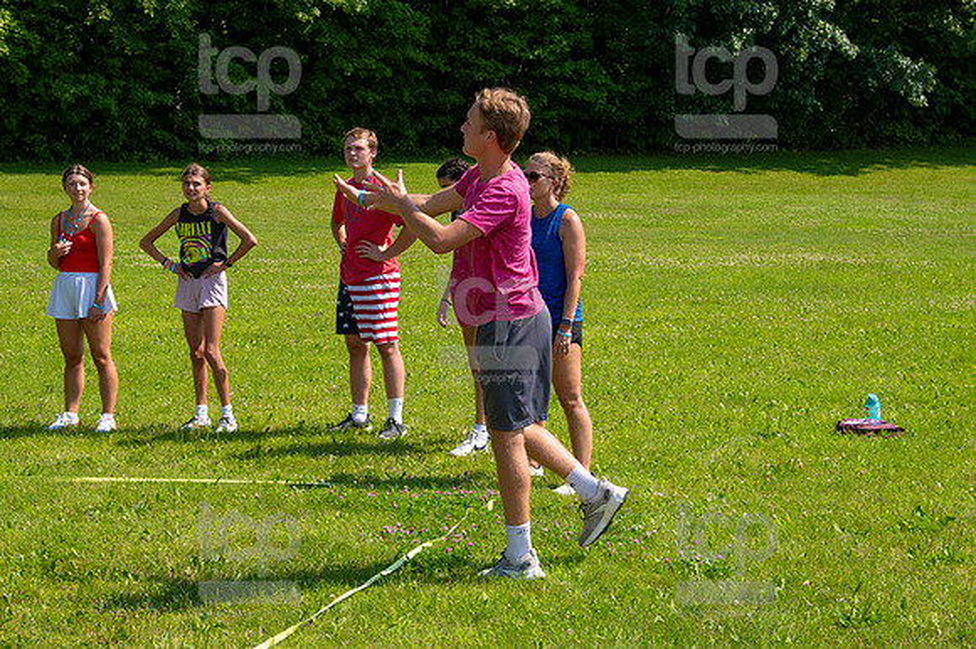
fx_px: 1870
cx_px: 488
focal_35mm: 69
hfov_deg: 29.3
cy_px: 324
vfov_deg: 19.7
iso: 200
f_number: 5.6
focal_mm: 46
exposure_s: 1/800
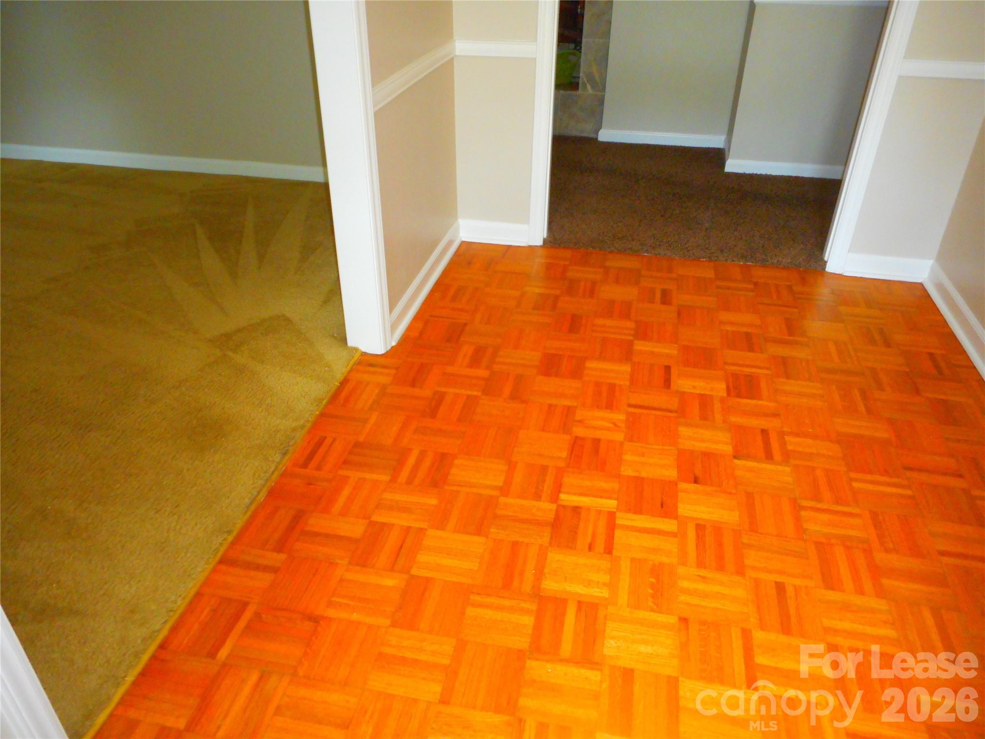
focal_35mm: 25
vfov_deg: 54.9
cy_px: 370
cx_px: 492
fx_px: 711
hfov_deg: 69.4
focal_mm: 4.5
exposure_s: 1/25
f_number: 3.7
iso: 400
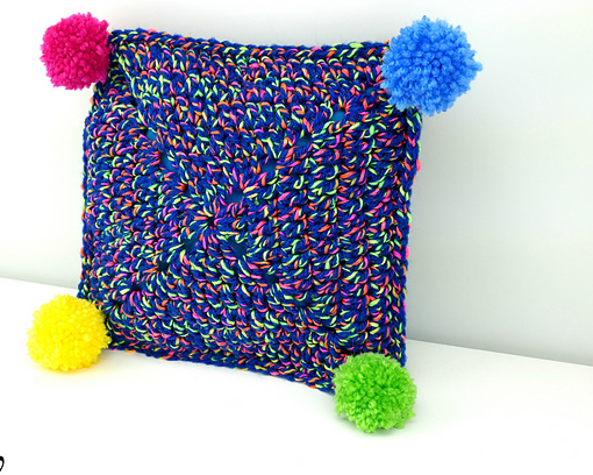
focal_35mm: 49
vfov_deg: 30.8
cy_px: 249
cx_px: 237
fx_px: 860
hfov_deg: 37.9
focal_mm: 20
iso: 200
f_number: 6.3
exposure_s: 1/160
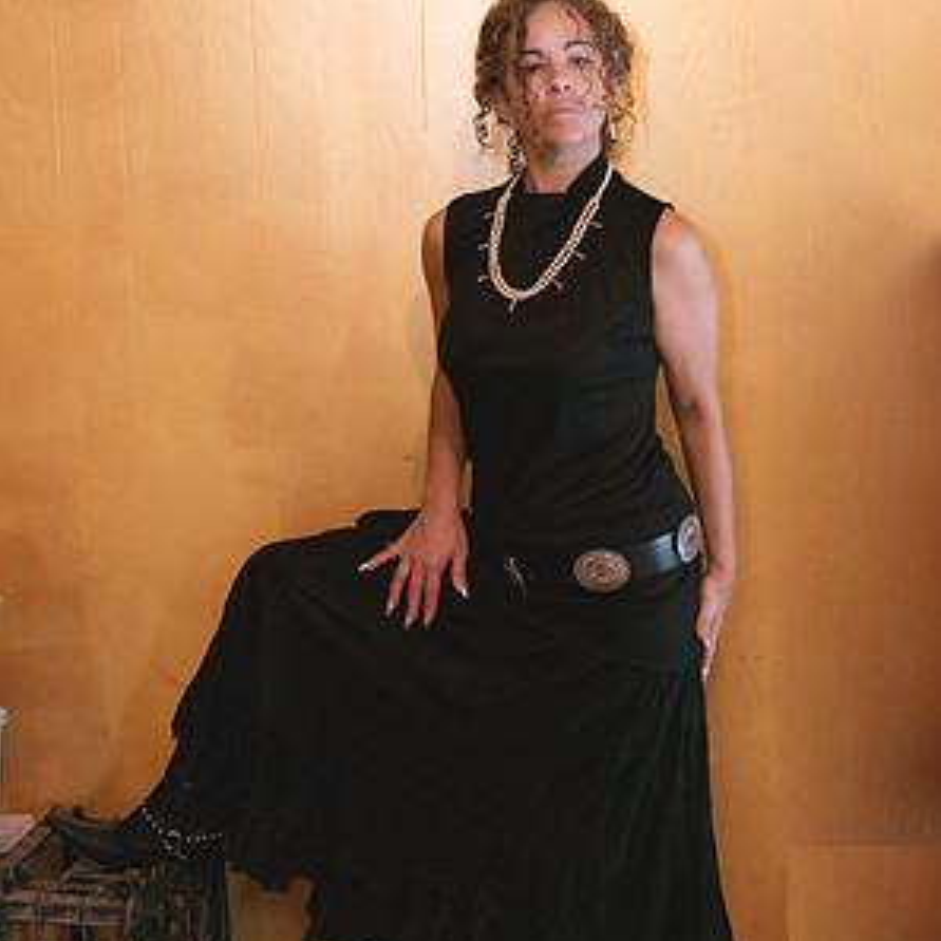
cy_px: 456
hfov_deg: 31.6
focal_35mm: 54
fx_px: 1661
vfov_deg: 31.6
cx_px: 472
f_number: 4
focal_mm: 28
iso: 400
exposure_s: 1/60
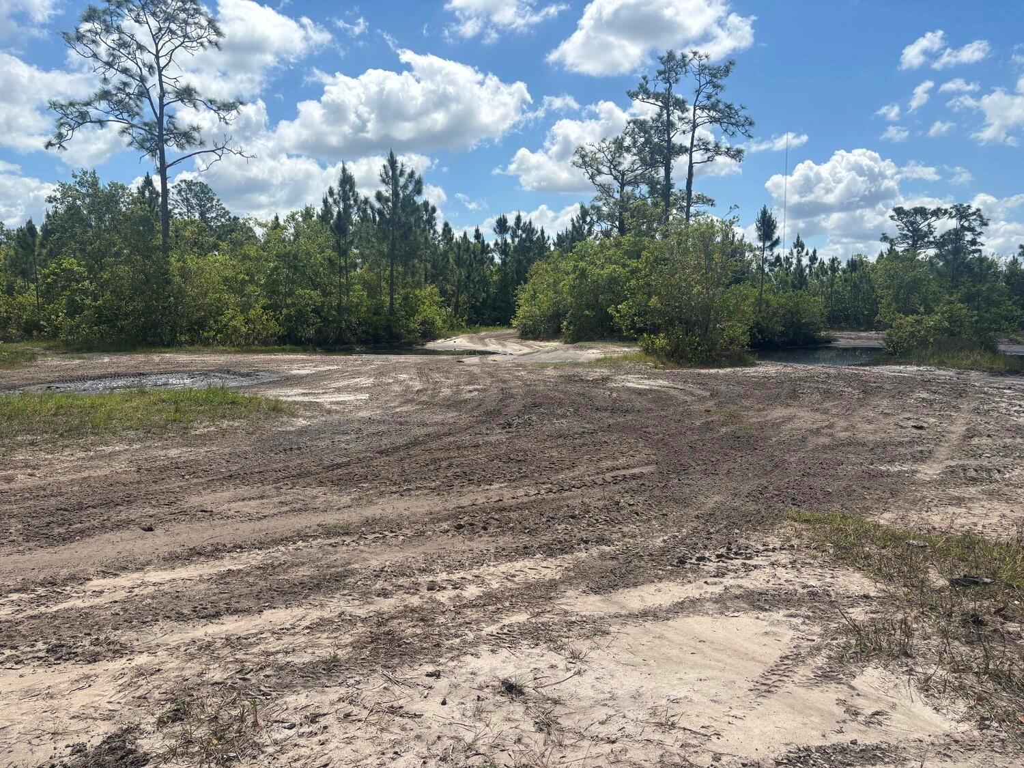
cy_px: 384
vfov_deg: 53.1
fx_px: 769
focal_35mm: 26
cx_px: 512
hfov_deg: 67.3
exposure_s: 1/4255
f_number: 1.6
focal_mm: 5.96
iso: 50
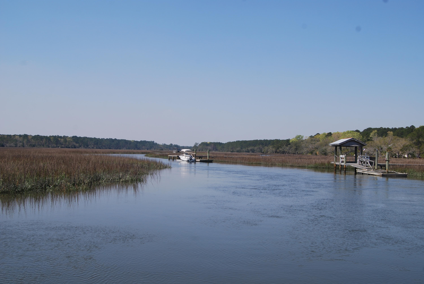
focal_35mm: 42
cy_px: 142
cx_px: 212
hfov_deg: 46.3
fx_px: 495
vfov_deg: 32.0
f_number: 8
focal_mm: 28
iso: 100
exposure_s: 1/250
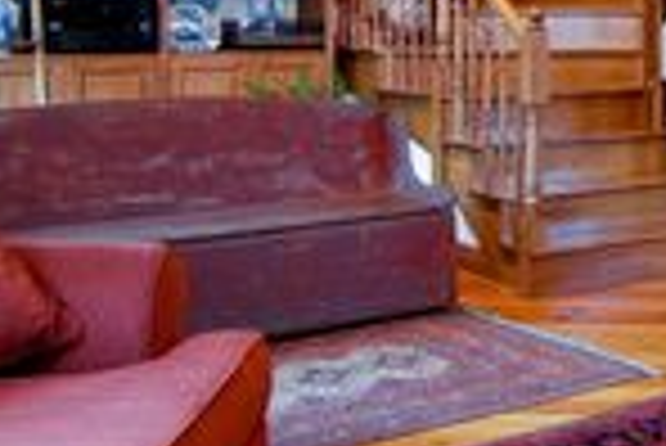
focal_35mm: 61
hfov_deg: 29.2
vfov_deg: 21.8
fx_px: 1130
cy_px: 43
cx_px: 760
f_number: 8
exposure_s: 1/1.25
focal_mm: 12
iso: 200
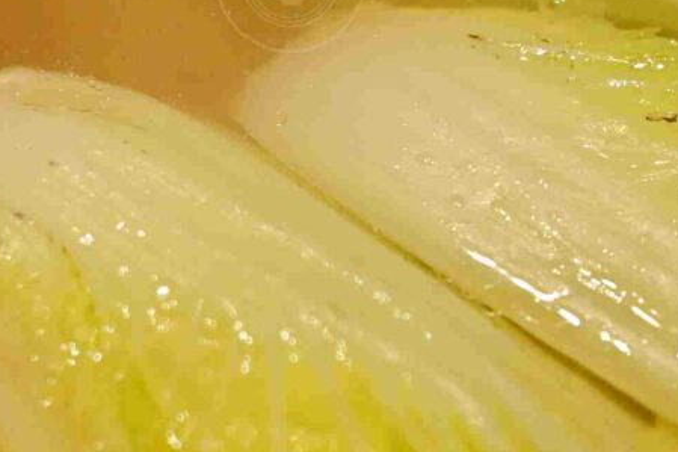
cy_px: 267
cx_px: 687
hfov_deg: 4.8
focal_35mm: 428
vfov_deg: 3.2
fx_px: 8057
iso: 100
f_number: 2.8
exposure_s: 1/200
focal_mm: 50
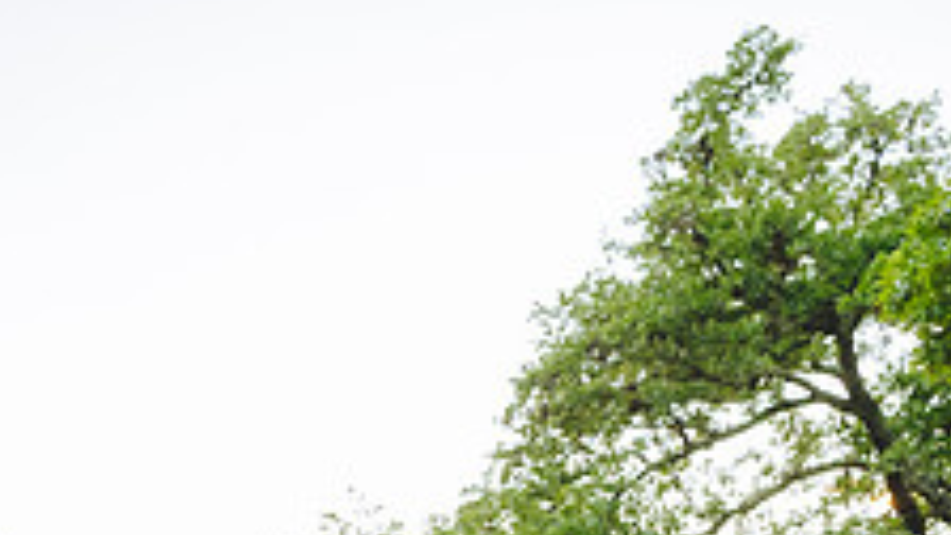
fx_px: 1639
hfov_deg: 29.4
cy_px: 805
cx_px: -76
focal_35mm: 65
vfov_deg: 16.8
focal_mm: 24
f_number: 3.5
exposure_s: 1/160
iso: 450
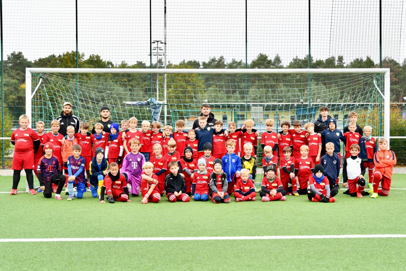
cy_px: 135
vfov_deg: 34.2
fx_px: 440
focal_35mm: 39
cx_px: 207
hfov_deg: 49.6
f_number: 2.8
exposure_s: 1/1000
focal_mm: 38
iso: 320
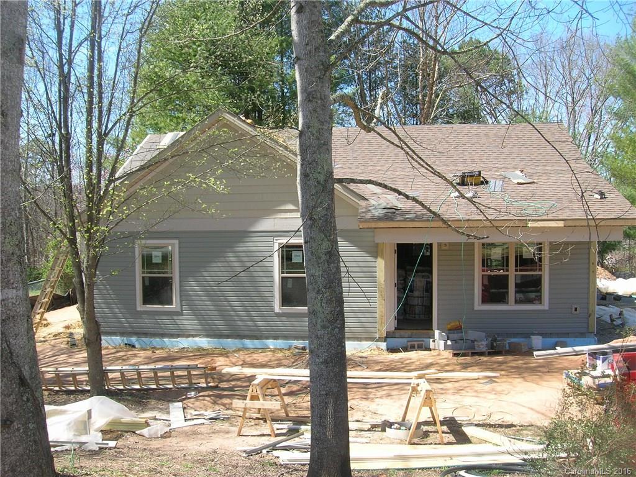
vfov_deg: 41.8
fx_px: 625
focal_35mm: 34
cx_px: 318
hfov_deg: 54.0
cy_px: 238
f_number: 4.9
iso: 50
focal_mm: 5.7
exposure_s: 1/123
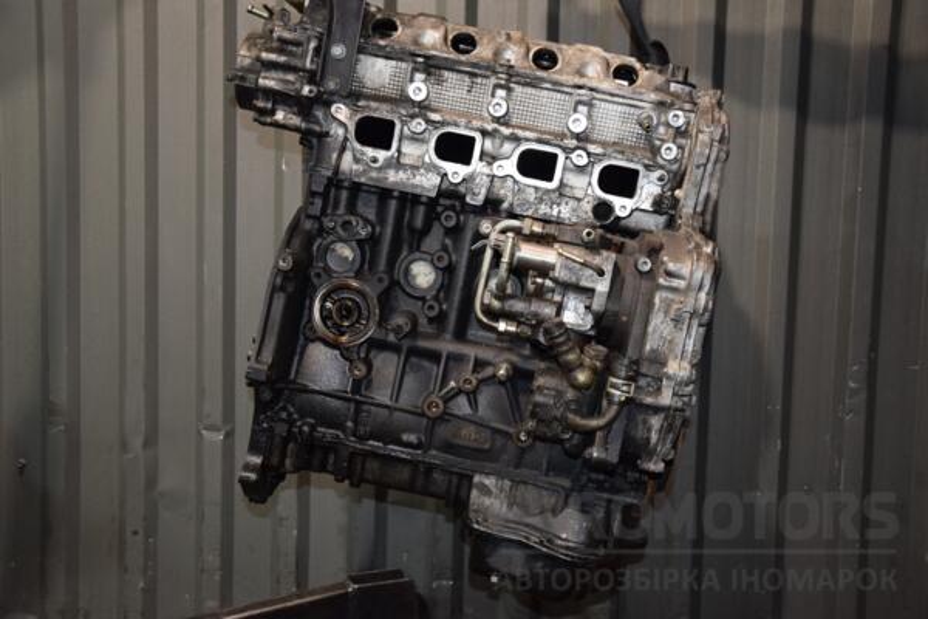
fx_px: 1005
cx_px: 464
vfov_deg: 34.2
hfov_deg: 49.6
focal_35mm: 39
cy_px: 310
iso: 800
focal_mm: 26
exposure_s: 1/60
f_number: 5
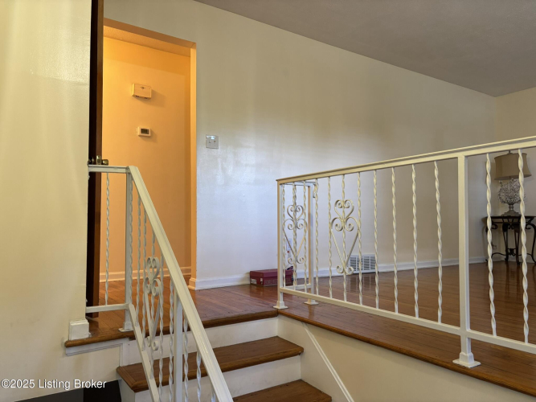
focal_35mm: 26
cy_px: 201
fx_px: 403
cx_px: 268
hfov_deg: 67.3
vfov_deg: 53.0
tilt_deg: +2.9
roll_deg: +0.1
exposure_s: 1/60
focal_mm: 5.96
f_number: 1.6
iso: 160
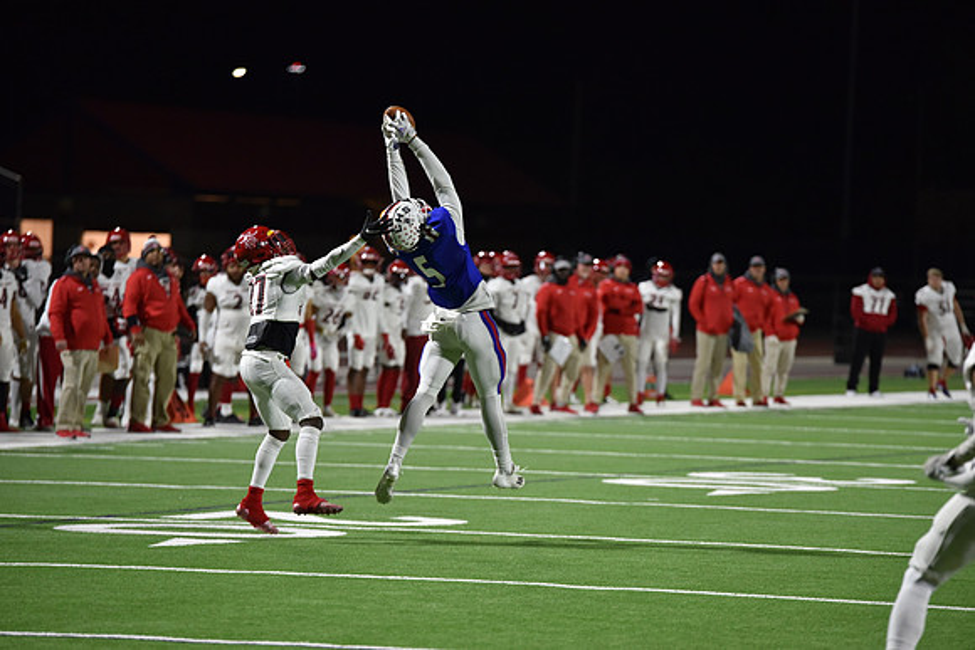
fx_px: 5282
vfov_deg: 7.0
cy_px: 325
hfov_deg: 10.5
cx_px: 488
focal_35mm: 195
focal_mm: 195
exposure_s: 1/500
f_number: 2.8
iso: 2800
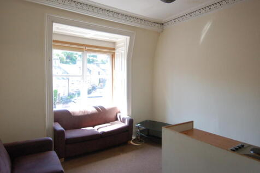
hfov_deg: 81.2
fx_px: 152
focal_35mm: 21
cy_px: 86
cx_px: 130
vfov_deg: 59.5
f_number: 4
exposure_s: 1/400
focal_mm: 14
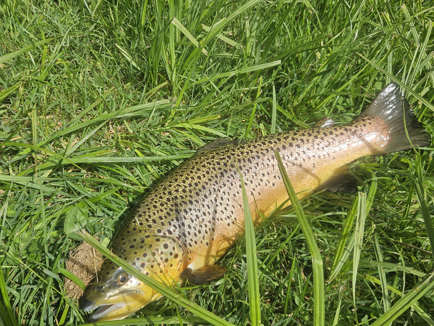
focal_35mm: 23
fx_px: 288
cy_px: 163
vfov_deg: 58.9
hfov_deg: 73.9
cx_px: 217
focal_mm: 5.4
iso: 25
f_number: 1.8
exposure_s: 1/2032
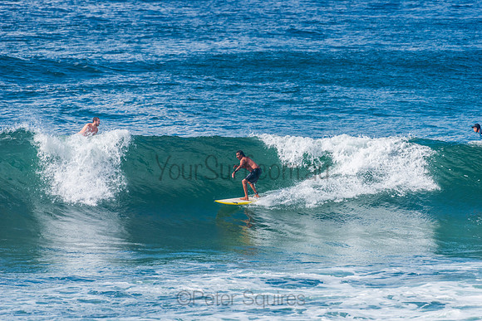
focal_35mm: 500
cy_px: 160
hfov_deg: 4.1
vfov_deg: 2.8
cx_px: 241
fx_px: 6696
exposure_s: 1/2000
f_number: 5.6
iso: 180
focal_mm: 500
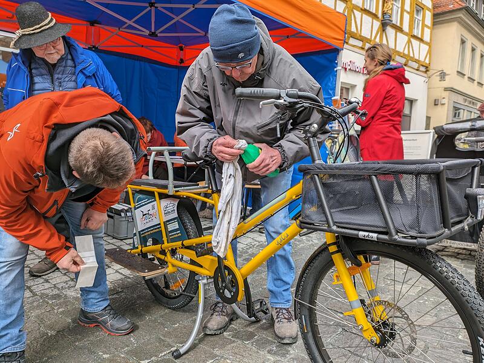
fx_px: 350
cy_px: 182
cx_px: 242
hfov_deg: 69.4
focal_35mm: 25
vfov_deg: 54.9
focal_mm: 5.43
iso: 40
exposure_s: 1/646
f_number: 1.89
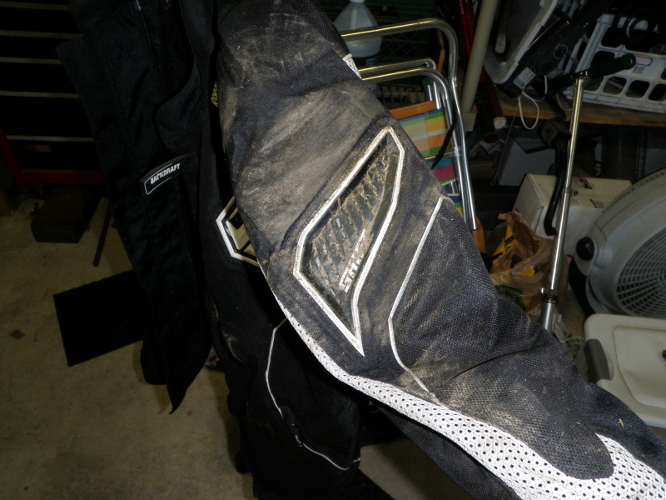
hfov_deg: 63.4
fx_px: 539
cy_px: 250
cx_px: 333
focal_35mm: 28
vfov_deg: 49.7
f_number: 3.5
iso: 100
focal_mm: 5
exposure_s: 1/30
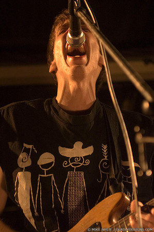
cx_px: 77
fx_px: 598
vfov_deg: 21.9
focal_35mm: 93
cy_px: 116
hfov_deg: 14.7
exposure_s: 1/40
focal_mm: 62
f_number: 2.8
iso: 1600
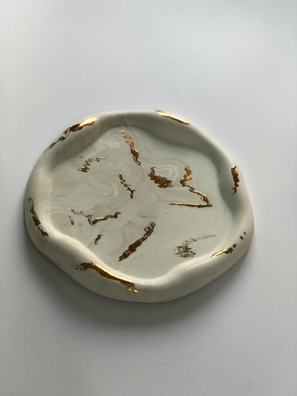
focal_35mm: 57
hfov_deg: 25.7
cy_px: 198
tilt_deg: -53.0
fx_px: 652
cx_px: 148
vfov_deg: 33.8
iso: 32
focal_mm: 6.6
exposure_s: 1/33
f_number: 2.8
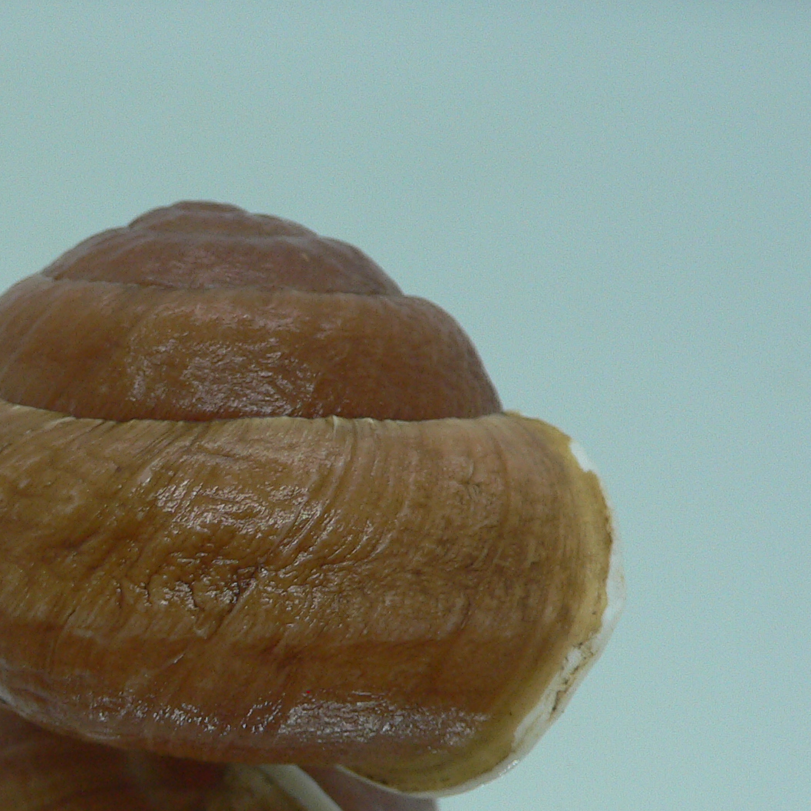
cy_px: 578
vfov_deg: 28.8
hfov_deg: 28.7
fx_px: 1564
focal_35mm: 59
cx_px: 222
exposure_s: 1/60
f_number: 2.8
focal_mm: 4.6
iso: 100
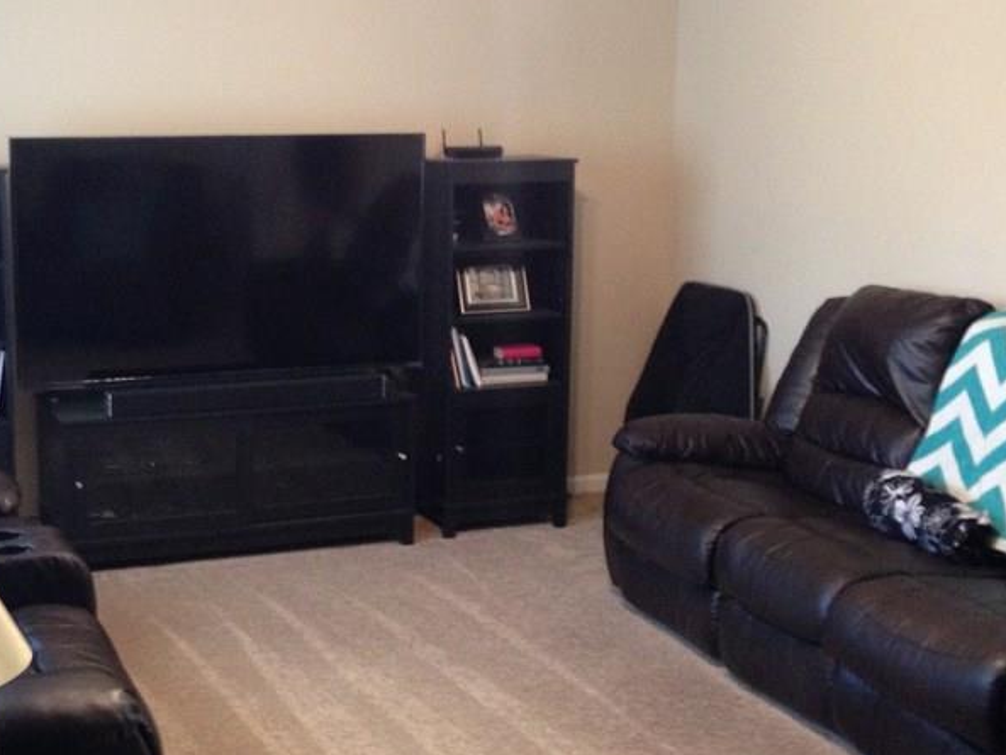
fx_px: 1657
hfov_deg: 33.5
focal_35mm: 57
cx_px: 331
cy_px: 394
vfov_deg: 25.7
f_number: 2.4
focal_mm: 4.12
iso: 400
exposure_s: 1/15
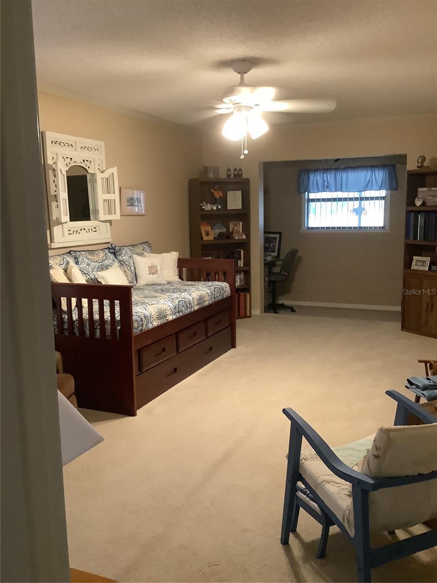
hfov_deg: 45.4
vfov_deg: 58.4
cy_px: 292
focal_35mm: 31
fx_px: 522
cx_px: 218
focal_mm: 3.3
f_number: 2.4
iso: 320
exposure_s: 1/30
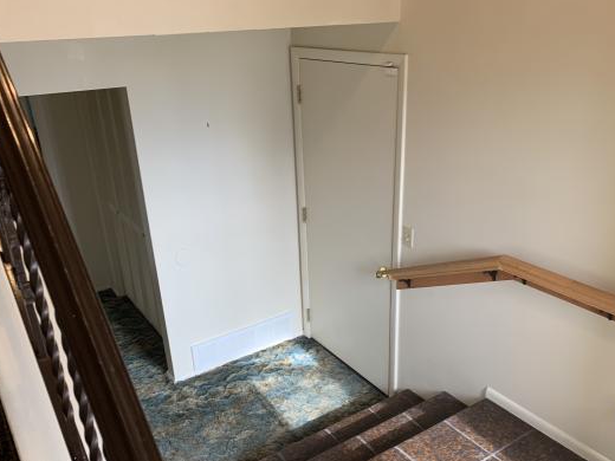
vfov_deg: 43.9
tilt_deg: -24.8
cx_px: 323
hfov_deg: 56.8
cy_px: 280
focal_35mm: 32
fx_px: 569
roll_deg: +1.5
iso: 64
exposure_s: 1/60
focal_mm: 4.25
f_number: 1.8
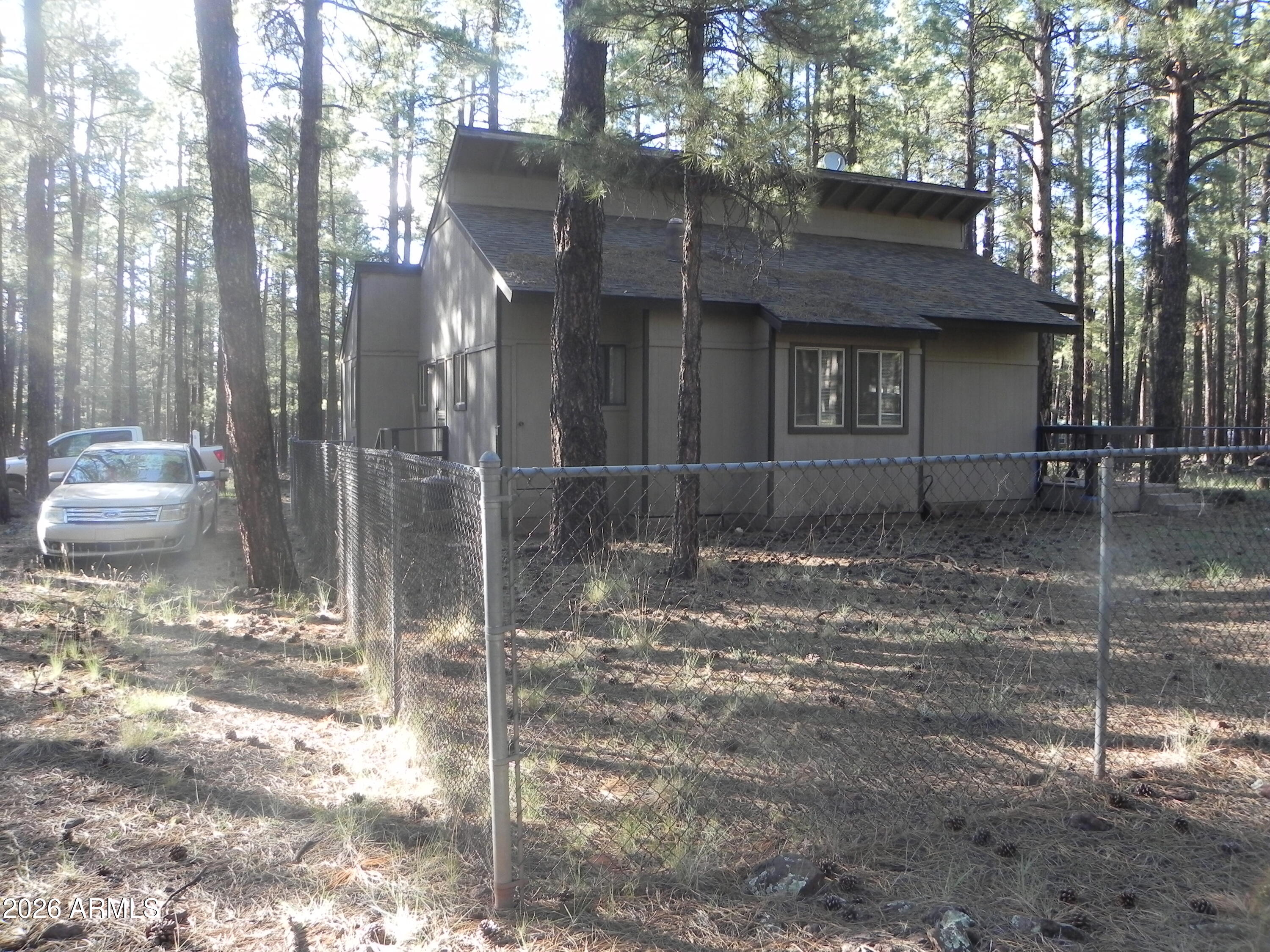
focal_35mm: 26
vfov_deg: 53.1
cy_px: 476
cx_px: 635
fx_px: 954
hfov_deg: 67.3
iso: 160
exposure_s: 1/64.1
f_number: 4
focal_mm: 4.6
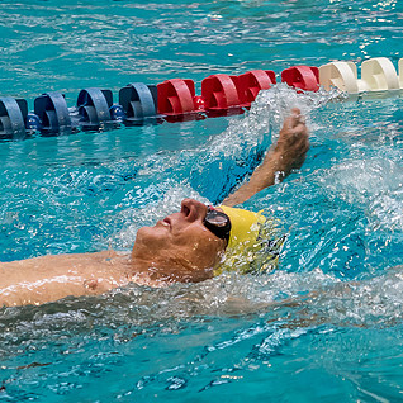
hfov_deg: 5.9
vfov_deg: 5.9
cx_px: 184
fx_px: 3912
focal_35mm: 297
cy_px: 183
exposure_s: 1/400
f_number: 2.8
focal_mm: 50
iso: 800
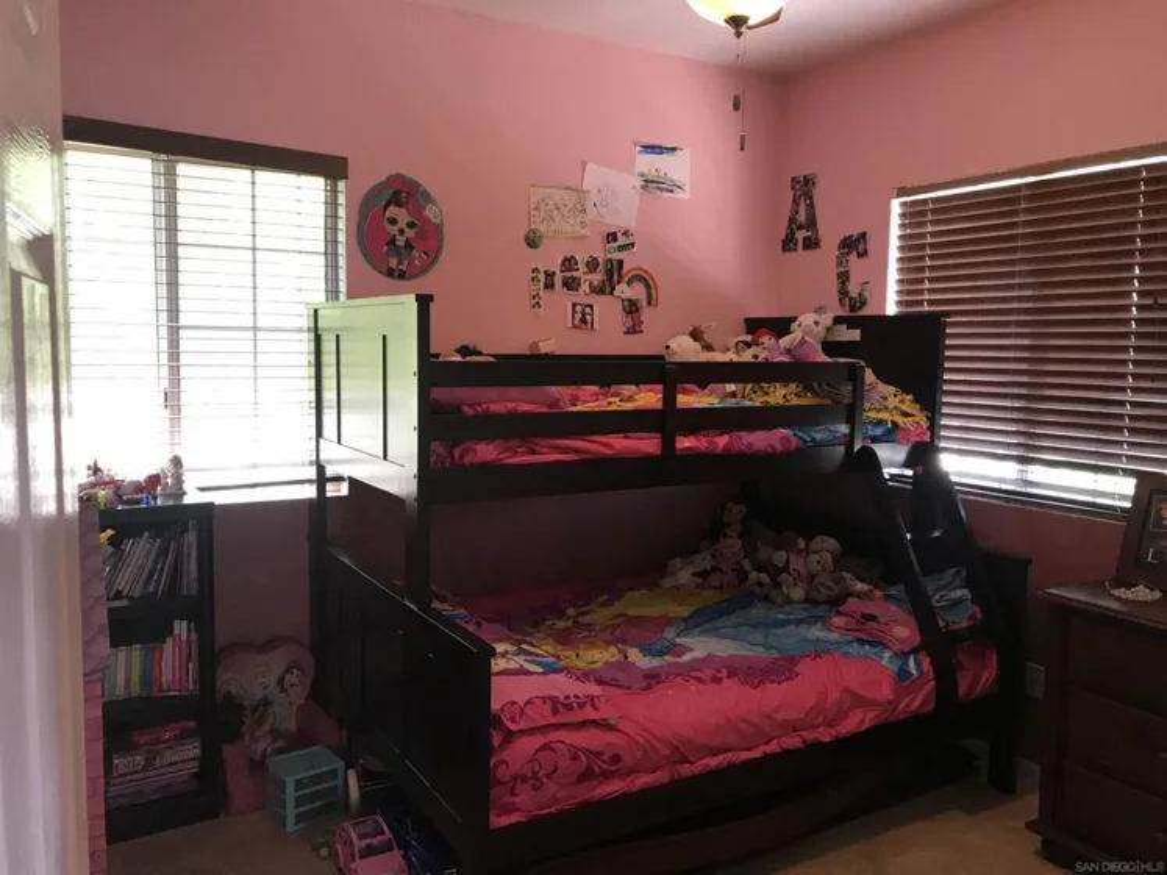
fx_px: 944
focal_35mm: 28
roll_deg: -0.2
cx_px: 584
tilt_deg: -4.4
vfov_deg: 49.7
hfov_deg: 63.5
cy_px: 438
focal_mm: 3.99
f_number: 1.8
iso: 40
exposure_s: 1/17
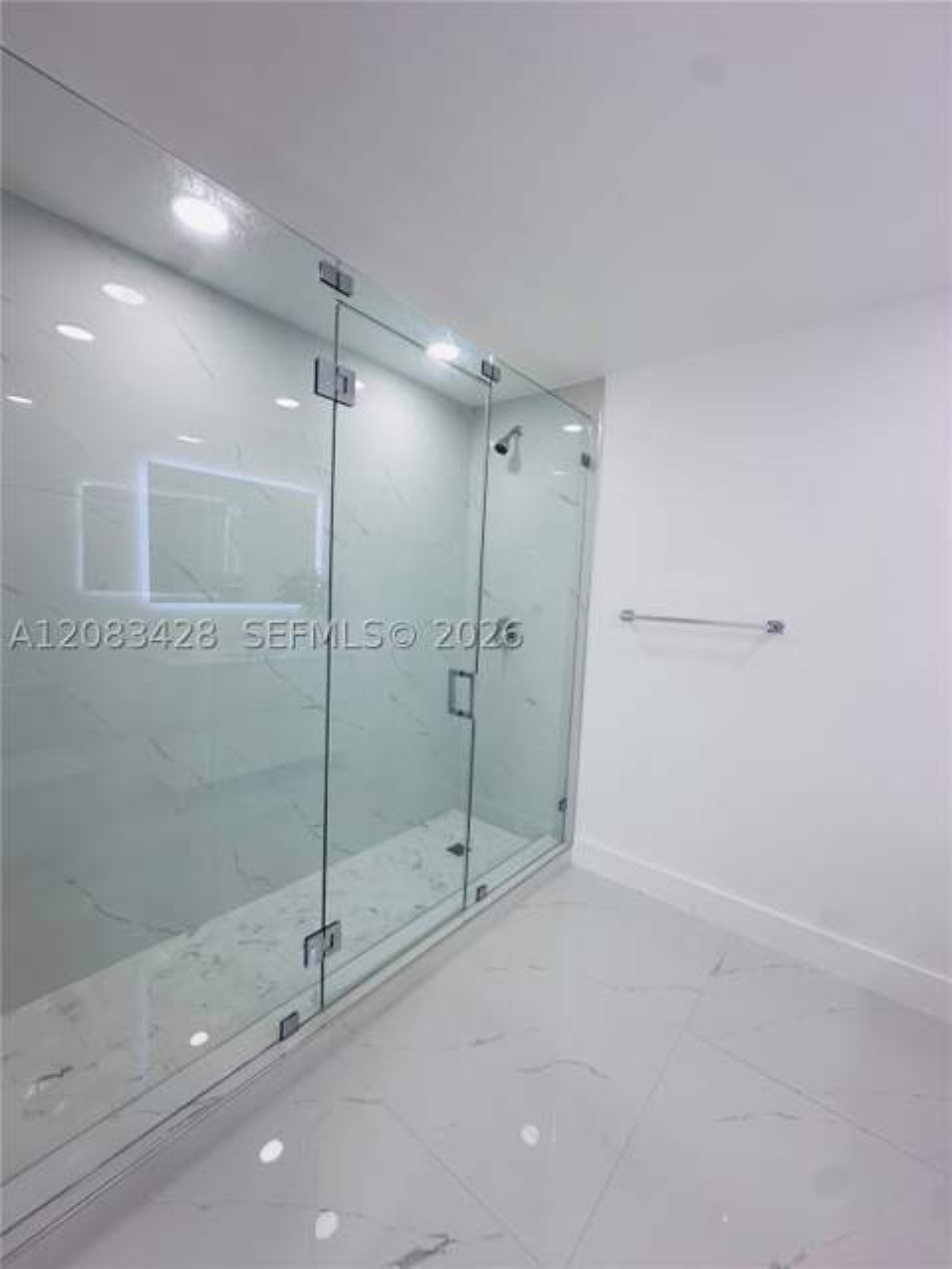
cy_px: 634
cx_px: 476
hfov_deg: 85.7
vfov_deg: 102.1
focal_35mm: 14
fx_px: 513
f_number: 2.2
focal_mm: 2.22
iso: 50
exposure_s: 1/120
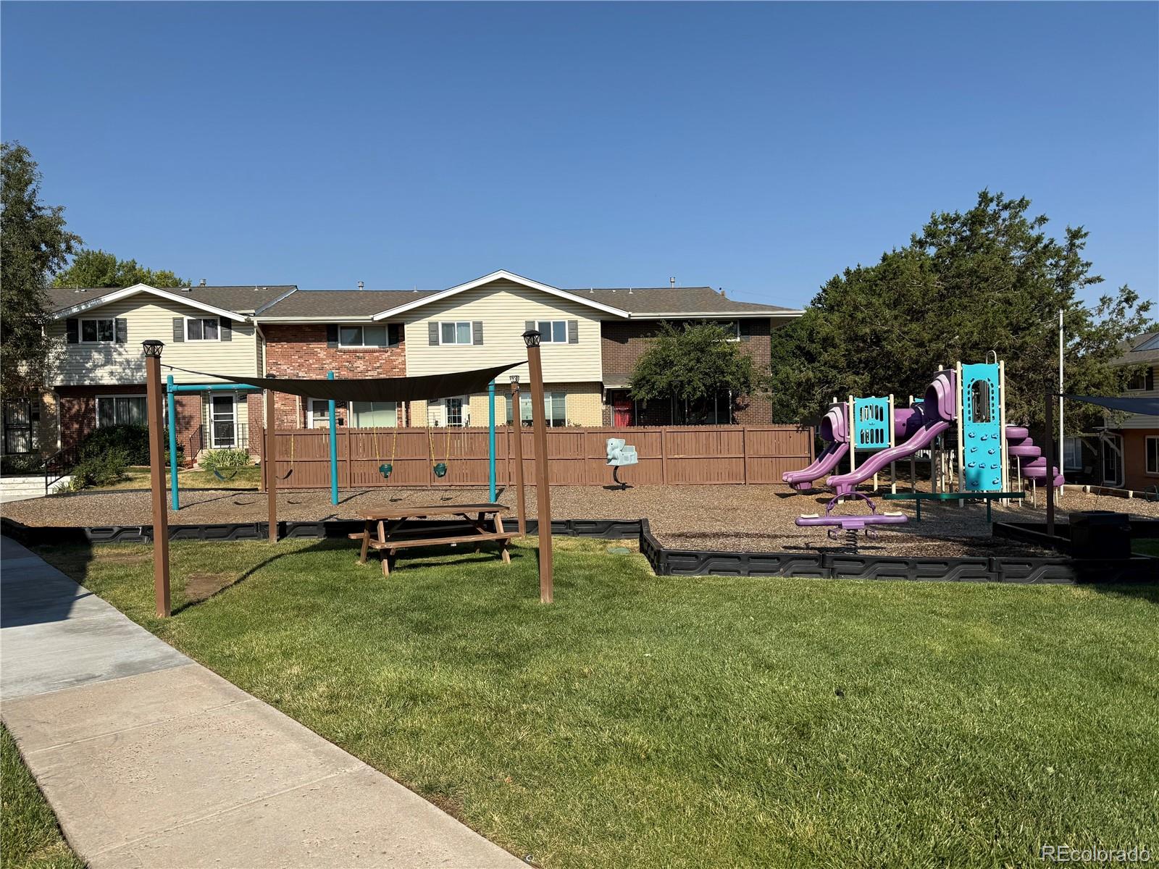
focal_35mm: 24
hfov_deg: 71.6
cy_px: 434
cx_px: 580
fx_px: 804
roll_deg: +1.7
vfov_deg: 56.8
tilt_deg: +0.4
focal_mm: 6.76
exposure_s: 1/5319
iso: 80
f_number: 1.78
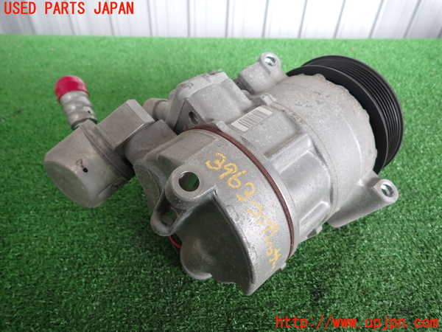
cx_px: 221
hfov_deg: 69.4
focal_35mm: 25
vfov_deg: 54.9
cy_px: 166
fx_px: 319
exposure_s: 1/60
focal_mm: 4.5
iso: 125
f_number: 2
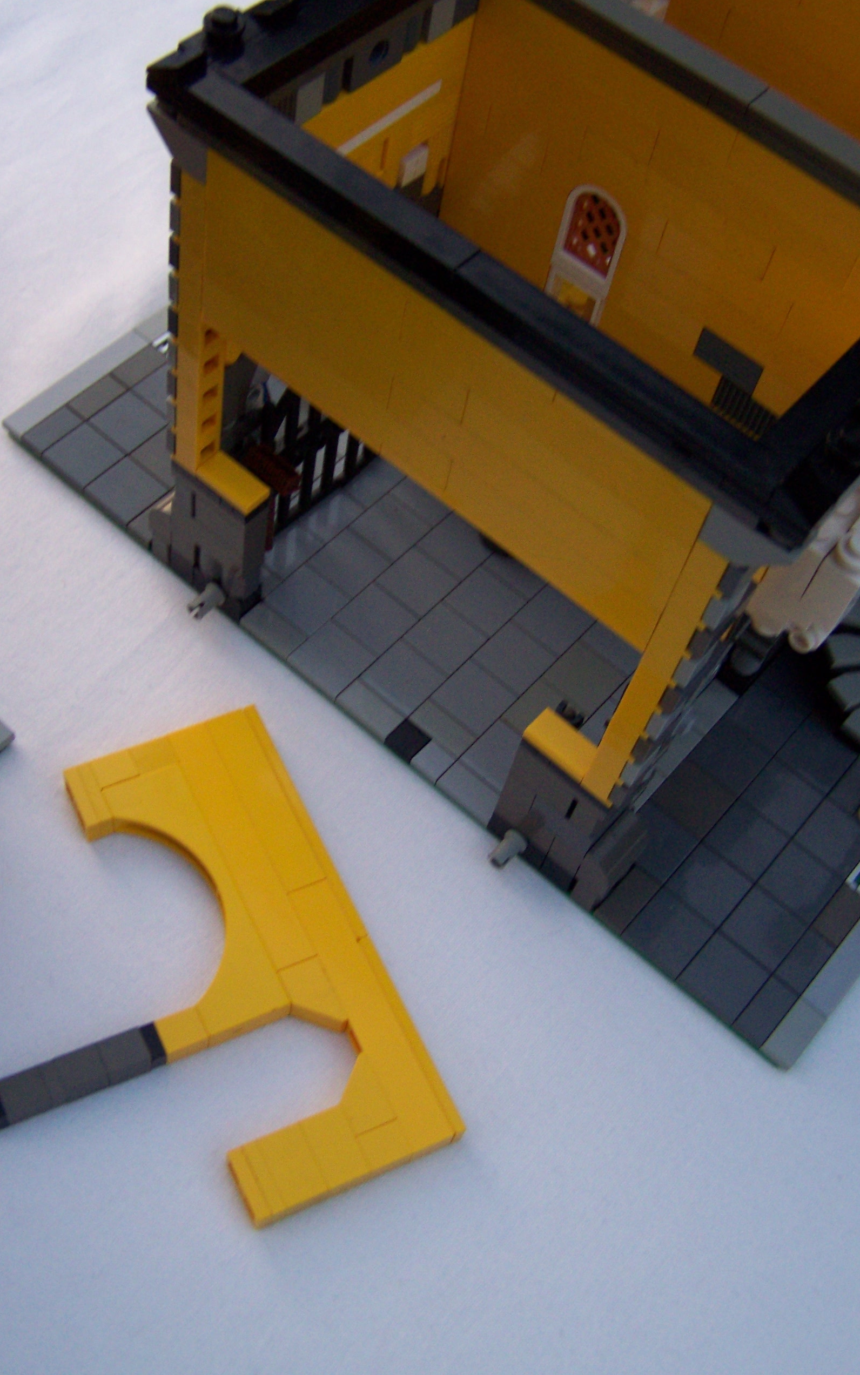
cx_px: 391
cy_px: 677
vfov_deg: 48.2
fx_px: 1537
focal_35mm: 41
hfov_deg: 31.2
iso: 160
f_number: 2.8
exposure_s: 1/60
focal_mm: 6.3
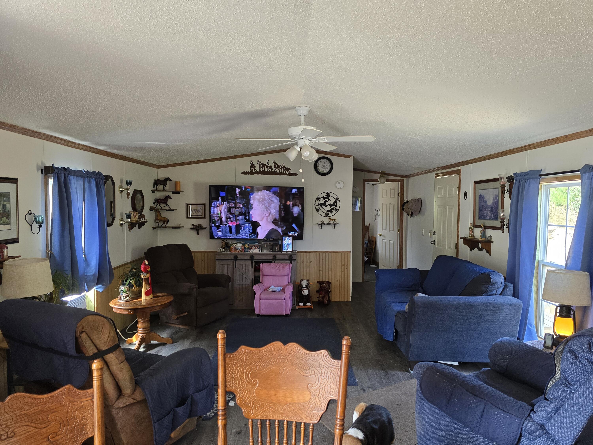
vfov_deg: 58.9
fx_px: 394
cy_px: 222
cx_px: 296
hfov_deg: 73.9
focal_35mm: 23
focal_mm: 6.3
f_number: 1.7
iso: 200
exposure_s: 1/120
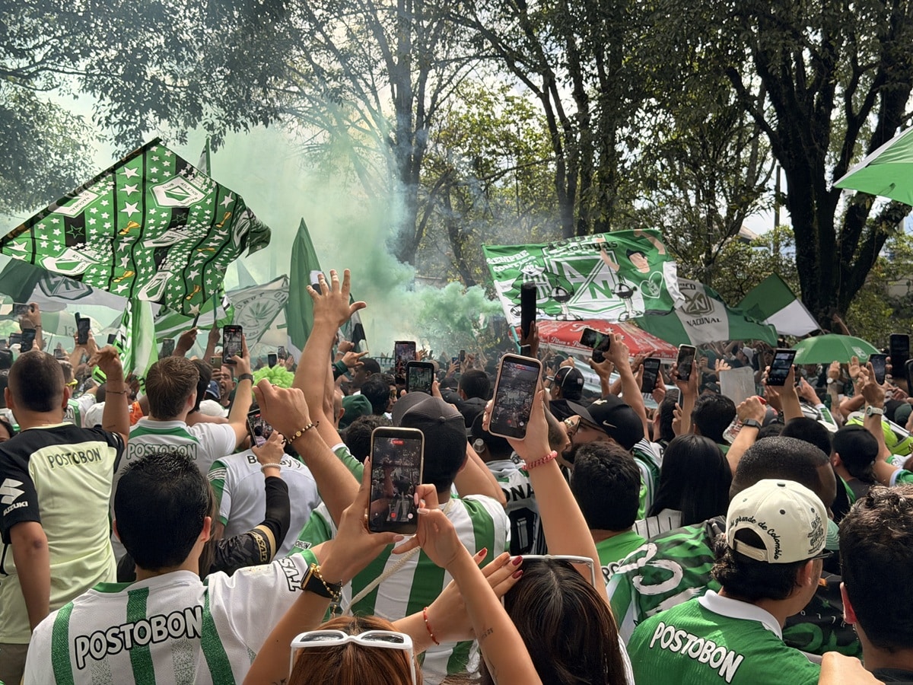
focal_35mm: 48
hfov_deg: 39.7
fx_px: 1266
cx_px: 456
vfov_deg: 30.3
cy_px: 342
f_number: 1.78
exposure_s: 1/1353
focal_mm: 6.76
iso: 80
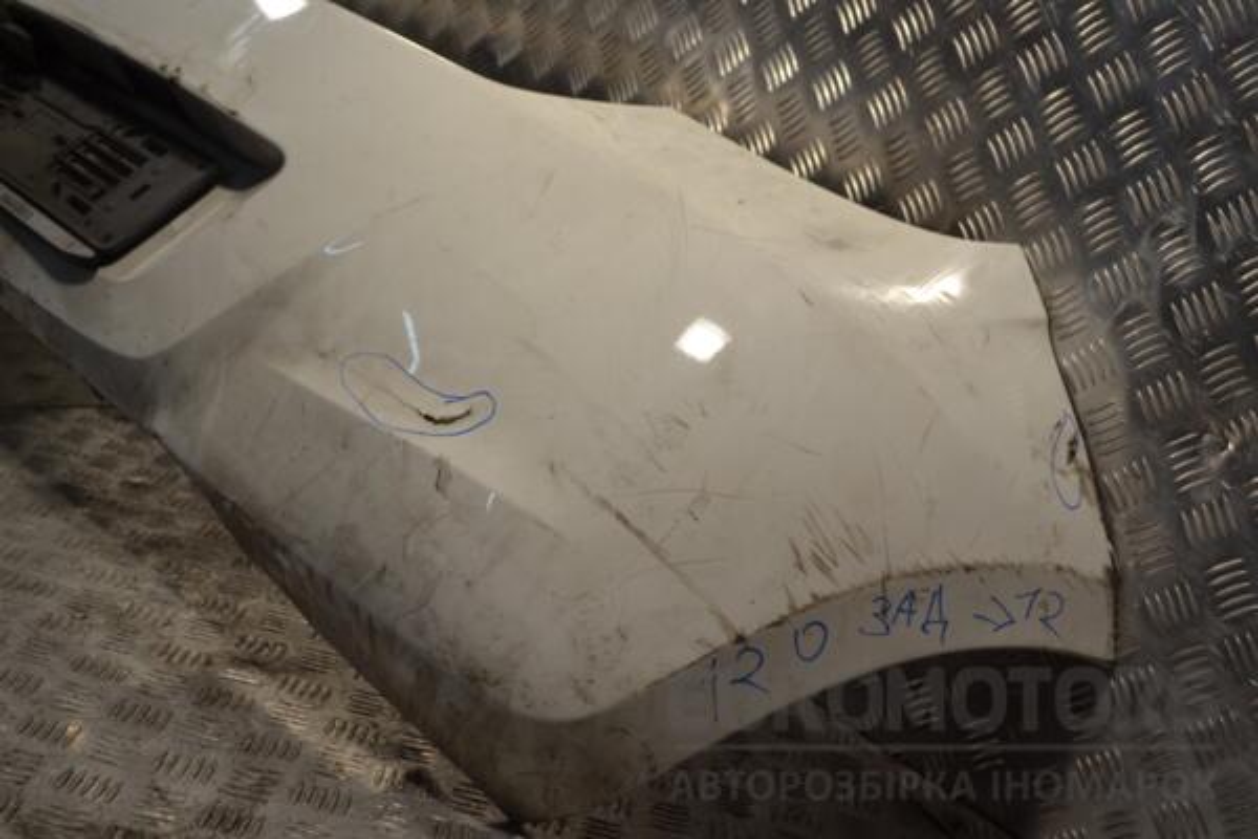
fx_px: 1572
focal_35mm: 45
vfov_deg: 29.9
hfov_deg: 43.6
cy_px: 420
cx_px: 629
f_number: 5
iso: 100
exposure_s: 1/100
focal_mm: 30
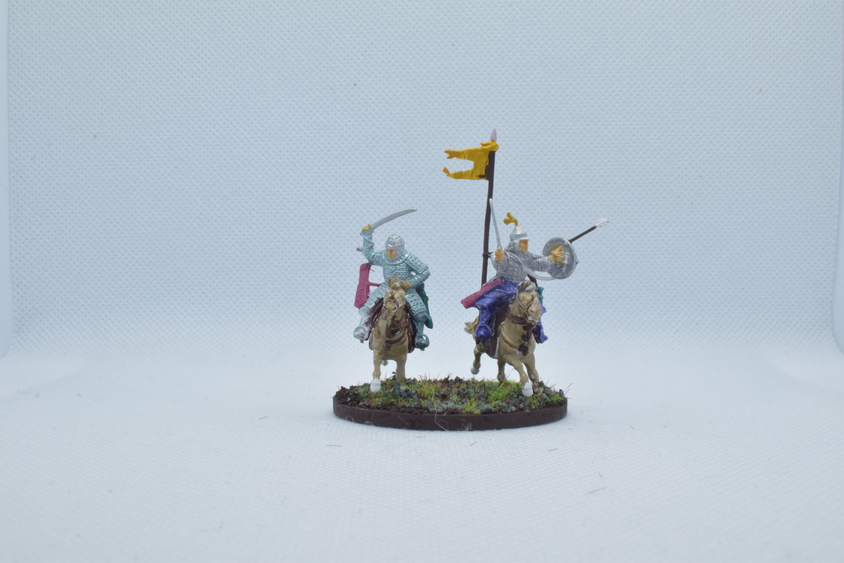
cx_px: 422
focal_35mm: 40
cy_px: 282
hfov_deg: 47.9
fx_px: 949
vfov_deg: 33.0
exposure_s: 1/60
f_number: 25
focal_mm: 27
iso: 800
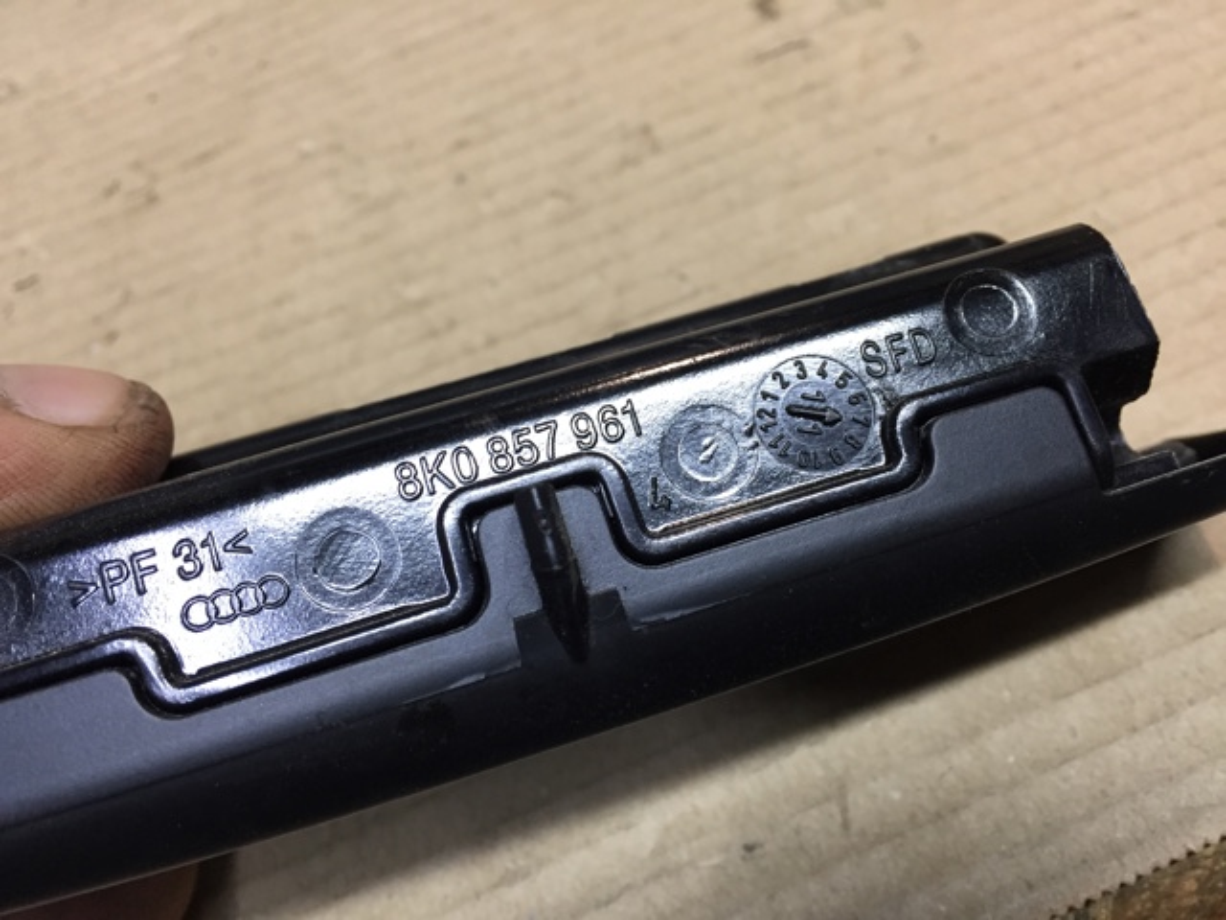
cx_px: 613
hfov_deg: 61.7
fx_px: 1027
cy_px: 460
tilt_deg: -56.5
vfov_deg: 48.2
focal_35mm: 29
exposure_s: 1/33
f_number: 2.2
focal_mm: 4.15
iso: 80
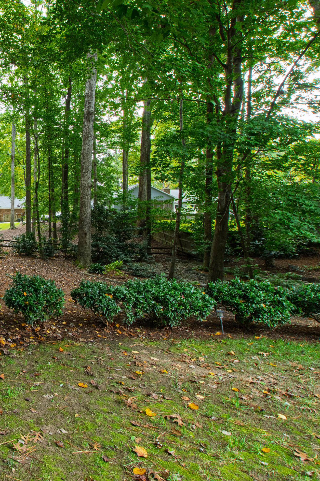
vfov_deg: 76.1
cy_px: 239
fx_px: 307
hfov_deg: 43.9
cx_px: -23
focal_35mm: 23
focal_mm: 10
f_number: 8
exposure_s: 1/30
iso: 320
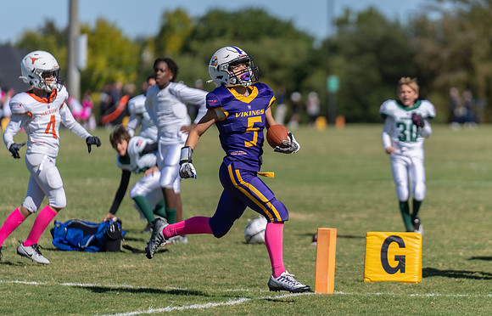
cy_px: 164
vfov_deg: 4.7
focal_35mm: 286
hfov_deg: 7.3
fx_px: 3862
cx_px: 319
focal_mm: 200
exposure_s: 1/3200
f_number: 2.8
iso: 100
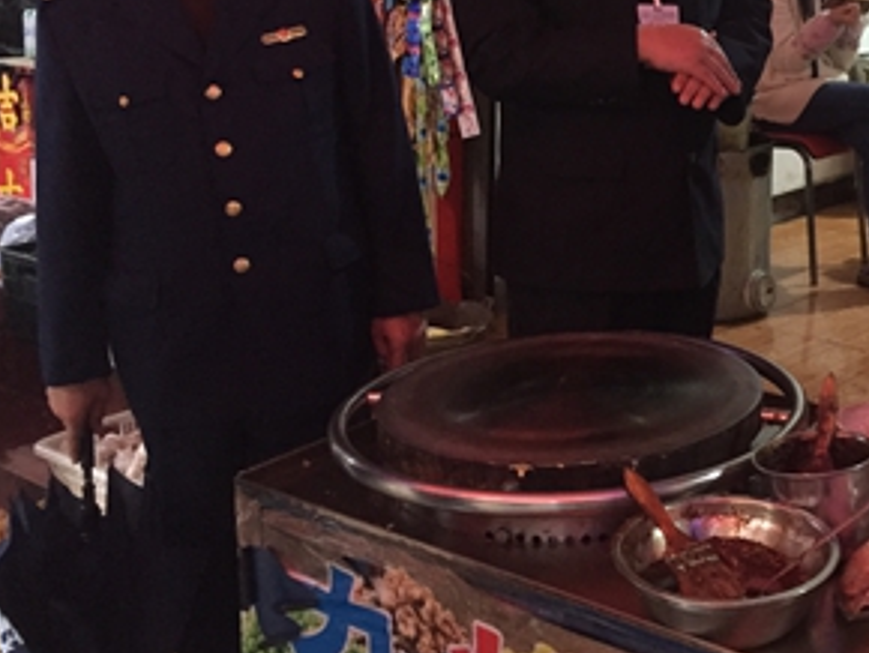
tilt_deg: -6.0
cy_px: 100
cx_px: 695
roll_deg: -1.0
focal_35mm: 50
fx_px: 1256
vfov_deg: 28.3
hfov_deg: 36.8
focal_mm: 4.15
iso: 320
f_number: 2.2
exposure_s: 1/17
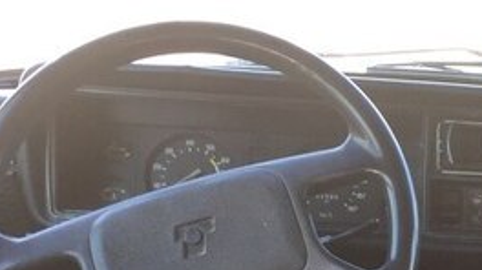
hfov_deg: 25.0
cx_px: 526
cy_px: 364
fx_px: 1009
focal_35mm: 79
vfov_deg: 14.5
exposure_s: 1/100
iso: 50
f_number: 2.2
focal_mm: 4.15
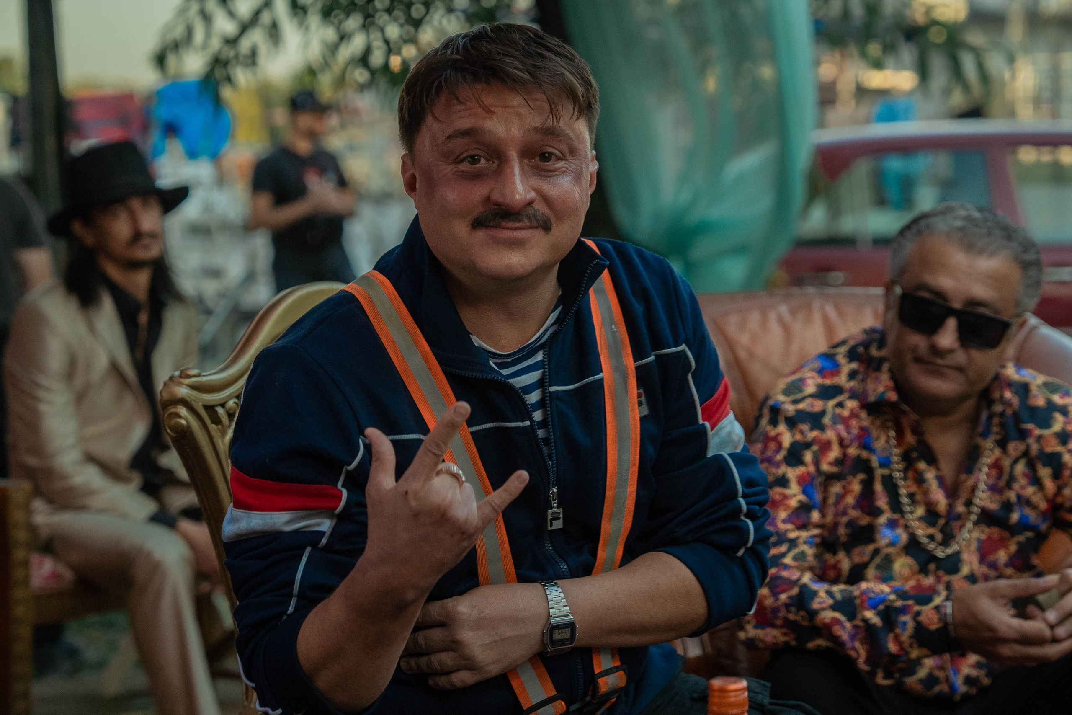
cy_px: 358
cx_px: 536
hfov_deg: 23.9
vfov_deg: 16.1
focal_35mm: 85
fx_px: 2531
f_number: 2.8
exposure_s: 1/500
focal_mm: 57
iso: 1000
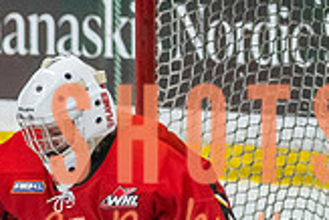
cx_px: -553
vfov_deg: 2.5
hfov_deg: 3.7
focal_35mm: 547
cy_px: 163
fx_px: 5003
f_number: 3.2
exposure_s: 1/640
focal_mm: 95
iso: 2000
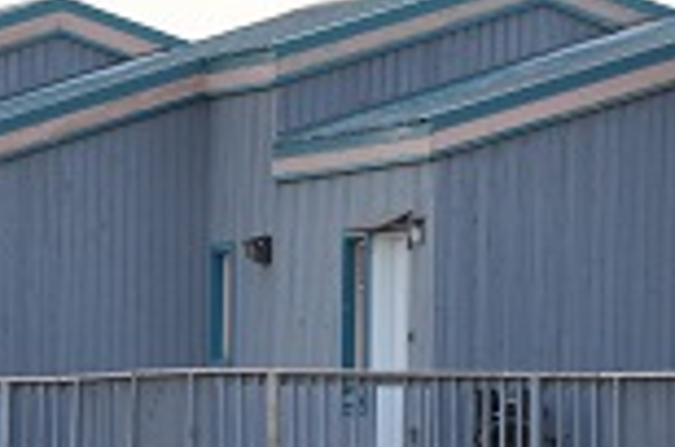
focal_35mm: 583
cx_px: 386
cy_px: 245
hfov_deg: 3.5
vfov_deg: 2.3
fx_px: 10906
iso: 200
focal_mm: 105
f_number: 7.1
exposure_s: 1/200
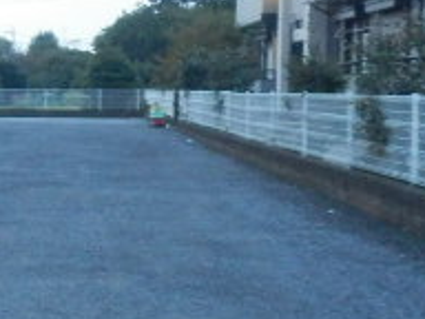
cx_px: -217
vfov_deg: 18.4
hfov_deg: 20.7
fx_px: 982
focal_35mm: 80
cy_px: 115
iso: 800
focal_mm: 4.2
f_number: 3
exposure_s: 1/25
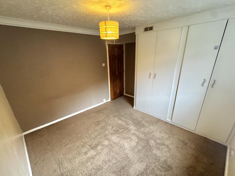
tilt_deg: -21.7
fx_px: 109
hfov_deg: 94.5
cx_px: 120
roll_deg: +1.5
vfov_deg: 77.8
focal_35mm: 16
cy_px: 98
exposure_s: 1/50
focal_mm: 2.22
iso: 250
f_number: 2.2
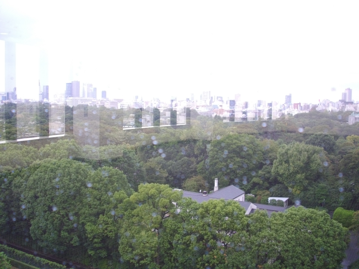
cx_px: 180
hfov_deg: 50.1
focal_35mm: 37
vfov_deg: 38.7
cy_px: 134
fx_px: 384
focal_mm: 6.2
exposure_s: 1/125
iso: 200
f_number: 2.8
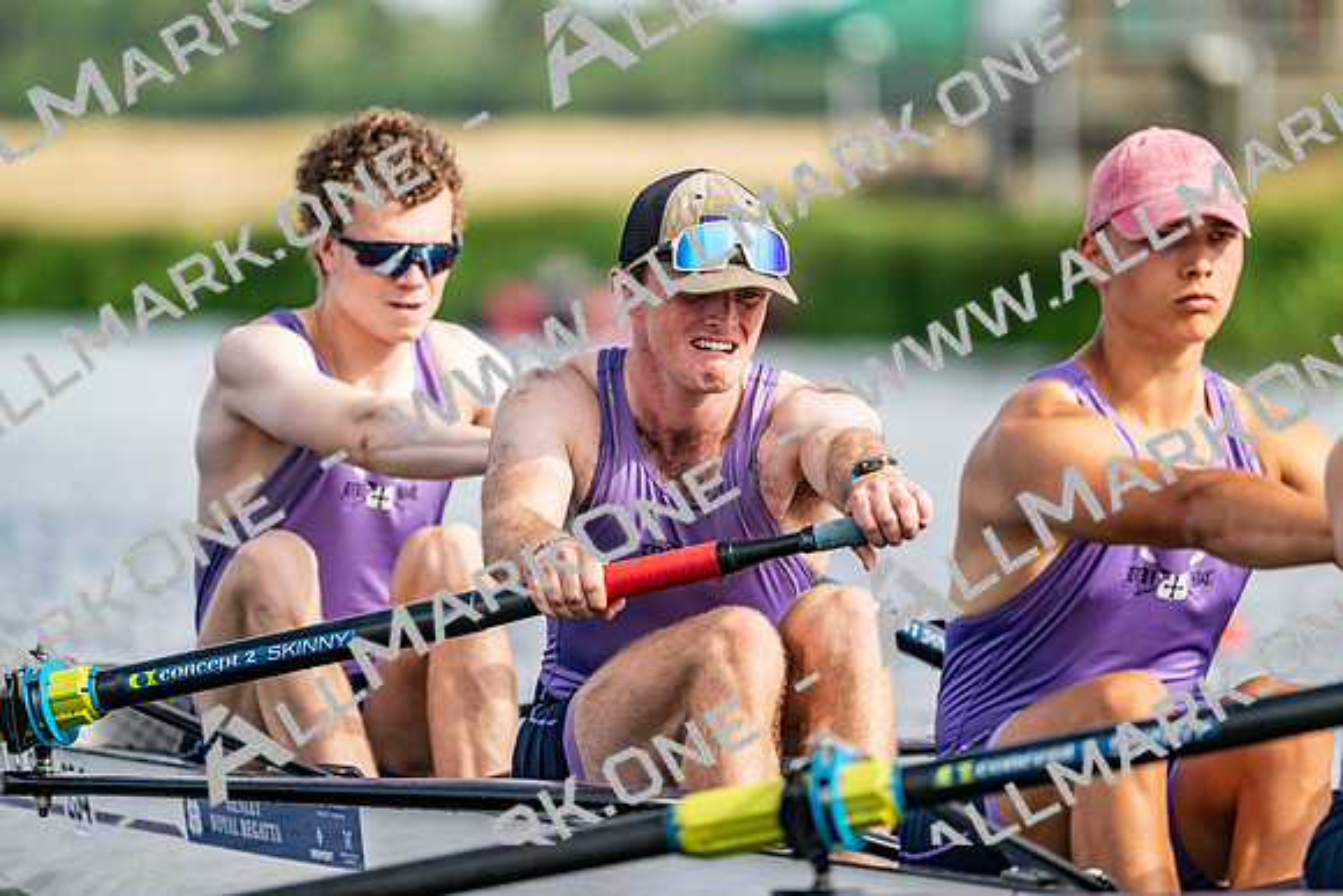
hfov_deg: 5.2
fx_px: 14925
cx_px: 672
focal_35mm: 400
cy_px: 448
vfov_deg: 3.4
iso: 450
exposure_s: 1/2500
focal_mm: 400
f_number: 4.5
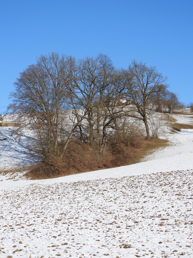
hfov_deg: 18.4
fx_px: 595
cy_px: 129
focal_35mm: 80
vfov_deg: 24.4
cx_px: 96
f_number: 3.5
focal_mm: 14.3
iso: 100
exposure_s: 1/1250
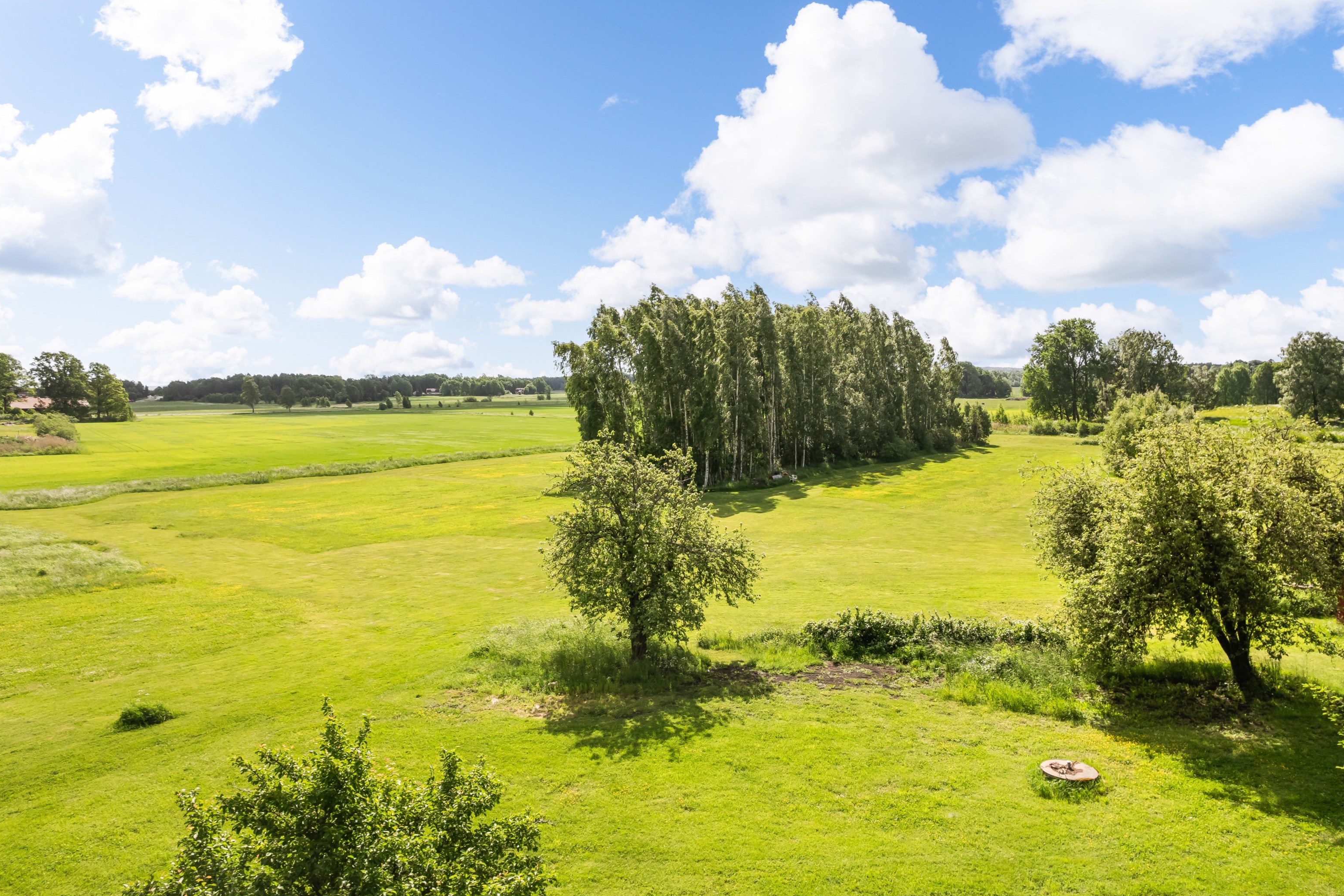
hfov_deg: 76.1
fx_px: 859
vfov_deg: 55.1
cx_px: 645
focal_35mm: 23
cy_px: 440
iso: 100
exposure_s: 1/640
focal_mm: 8.38
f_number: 2.8
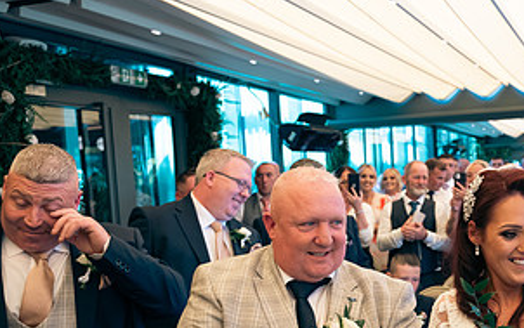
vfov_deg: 27.0
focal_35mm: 47
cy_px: 251
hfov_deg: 40.9
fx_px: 671
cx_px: 415
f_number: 3.5
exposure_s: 1/200
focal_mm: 24
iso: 250
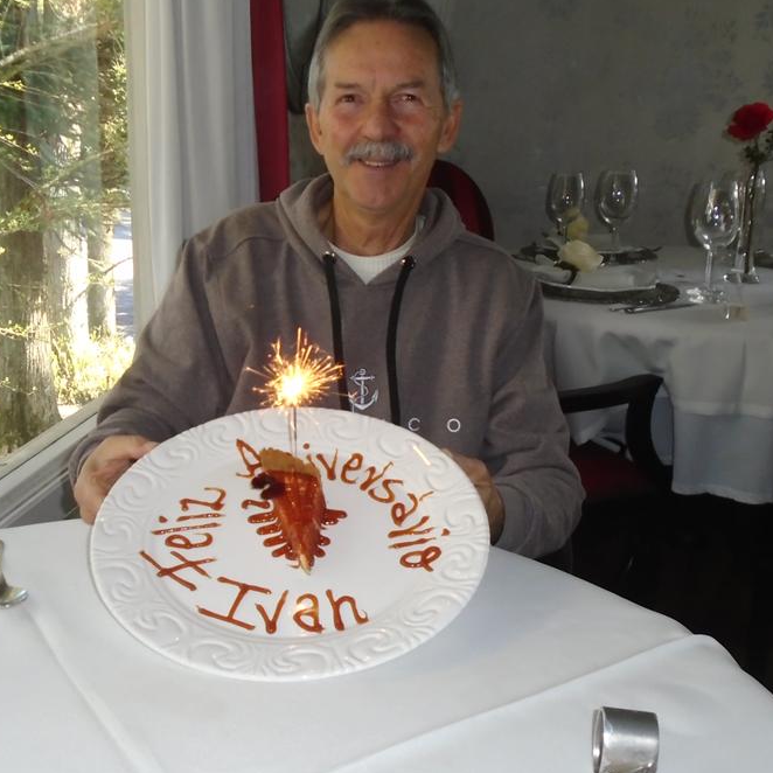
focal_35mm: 40
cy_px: 404
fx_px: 1011
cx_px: 320
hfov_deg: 41.7
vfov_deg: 41.8
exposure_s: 1/50
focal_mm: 4.6
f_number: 3.2
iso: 160
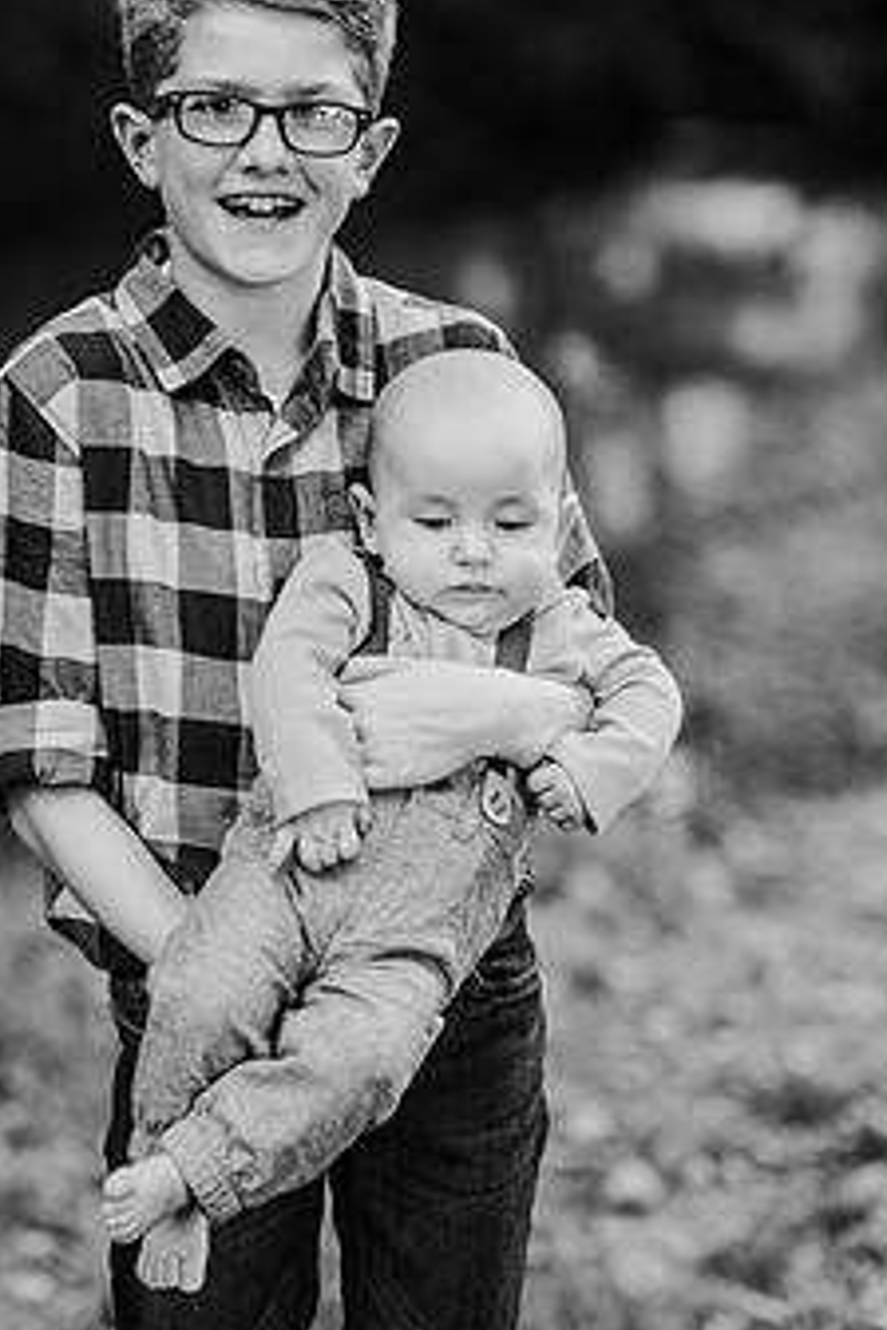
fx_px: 4213
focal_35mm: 114
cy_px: 649
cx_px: 368
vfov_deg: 17.9
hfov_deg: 12.0
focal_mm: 85
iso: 125
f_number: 2.2
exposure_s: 1/200
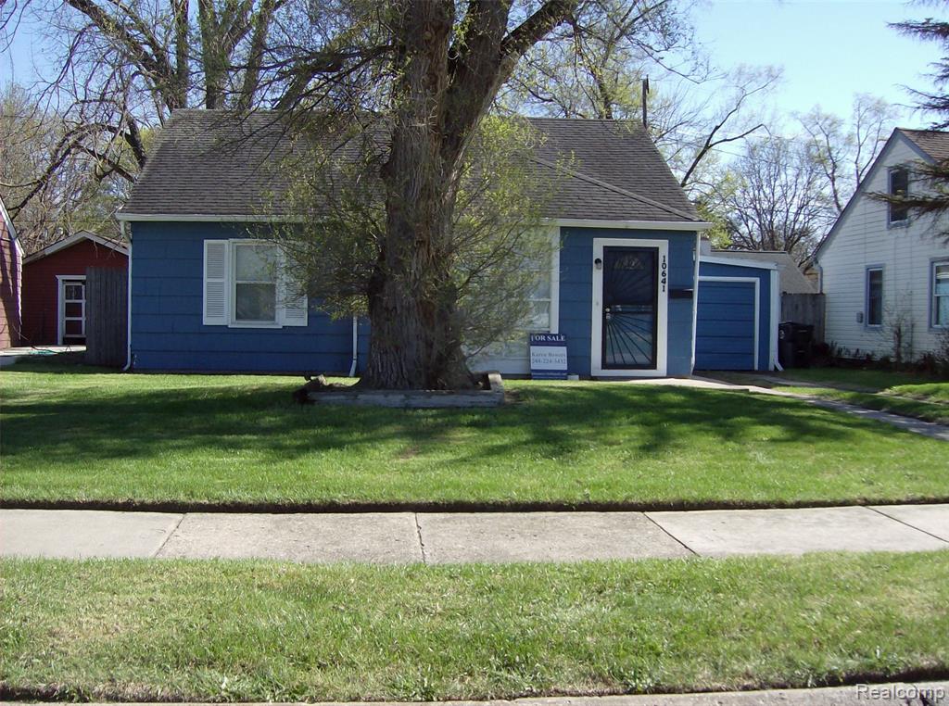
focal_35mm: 36
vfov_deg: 39.5
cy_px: 353
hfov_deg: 51.5
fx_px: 984
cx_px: 474
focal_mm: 6
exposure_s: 1/344
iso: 100
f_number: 4.7
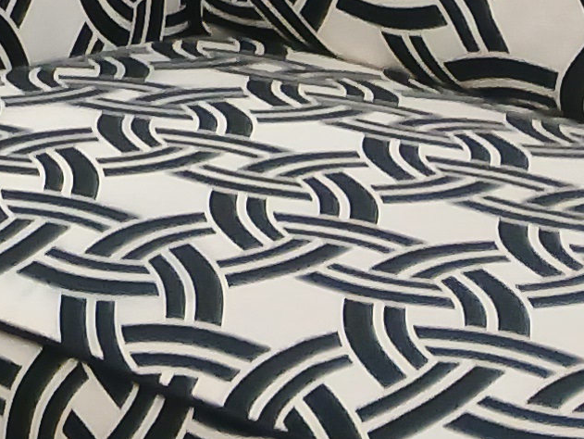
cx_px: -1038
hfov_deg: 9.7
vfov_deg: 8.0
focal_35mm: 168
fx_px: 2836
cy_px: -725
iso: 160
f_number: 1.8
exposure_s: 1/60.2
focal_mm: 3.98
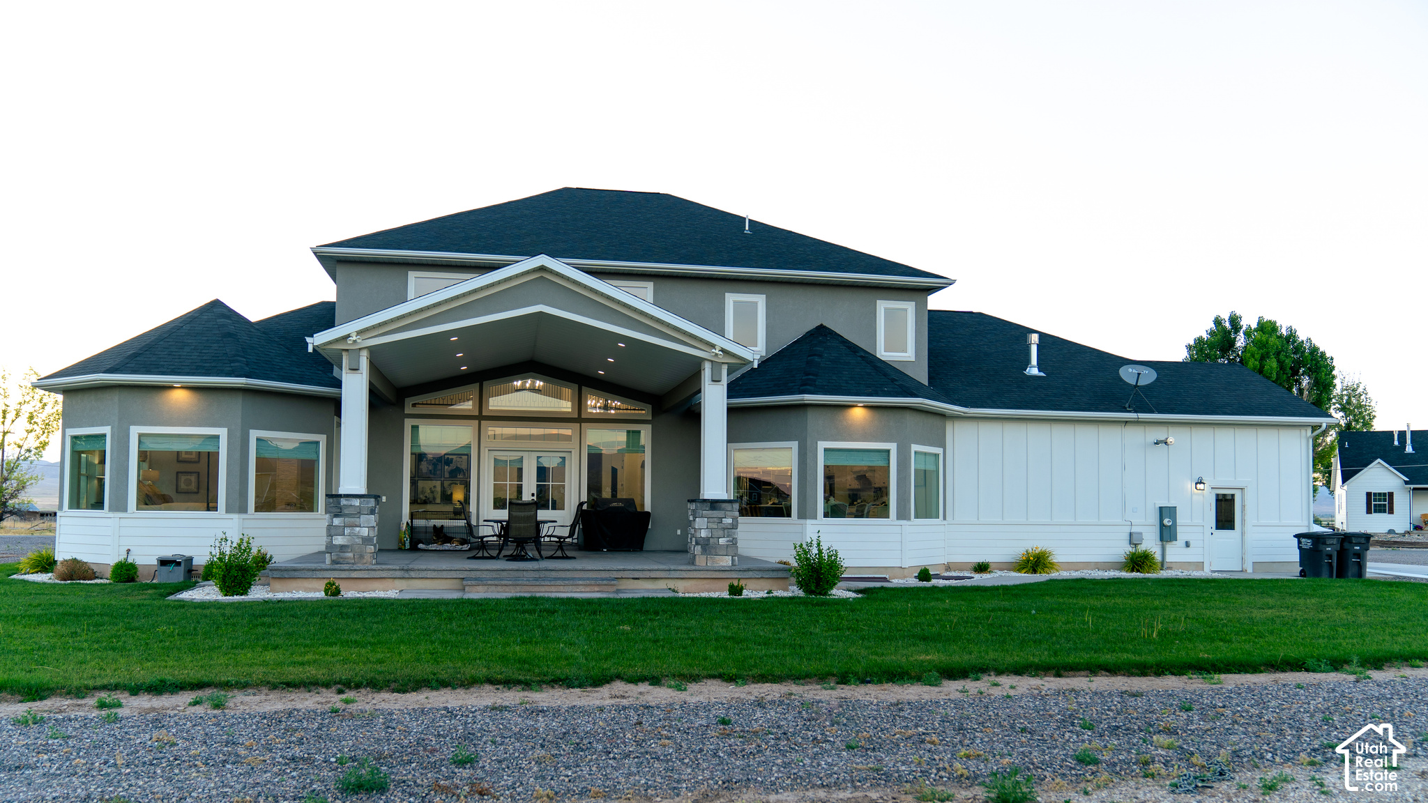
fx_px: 1091
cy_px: 460
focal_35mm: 29
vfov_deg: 40.3
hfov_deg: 66.4
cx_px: 712
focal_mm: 27
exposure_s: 1/125
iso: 100
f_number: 2.8
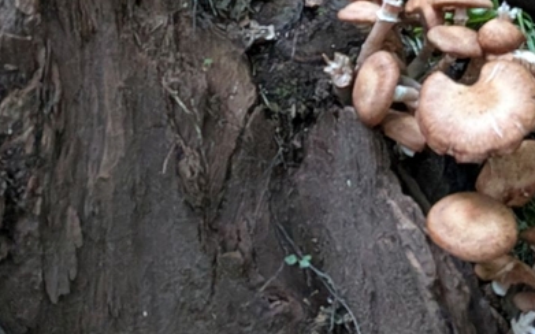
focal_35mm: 71
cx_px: 443
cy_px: -84
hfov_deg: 28.3
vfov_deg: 17.4
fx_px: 1035
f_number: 1.7
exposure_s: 1/85.4
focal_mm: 4.53
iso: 1253
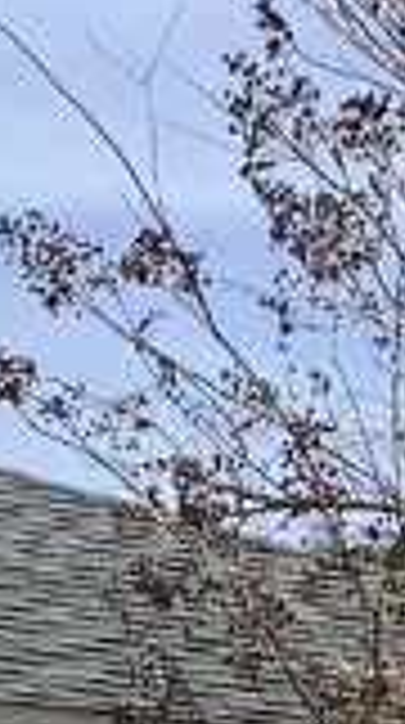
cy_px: 1488
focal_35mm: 215
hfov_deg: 5.6
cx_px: -94
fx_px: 4124
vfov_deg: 9.3
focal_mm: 3.3
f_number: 2.4
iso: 25
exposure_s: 1/1359
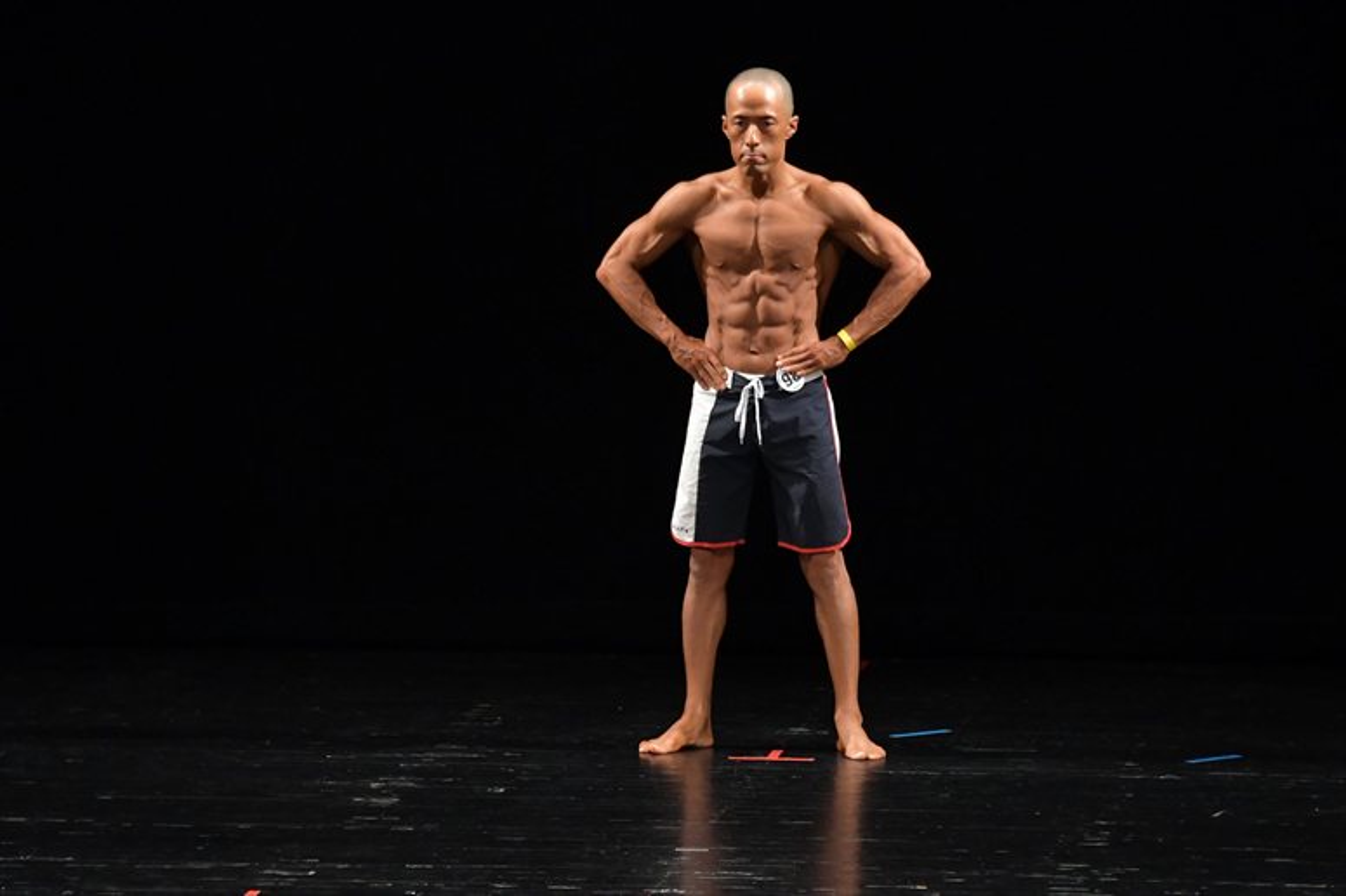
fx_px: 10651
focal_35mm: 285
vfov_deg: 4.8
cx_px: 673
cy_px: 448
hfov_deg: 7.2
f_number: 5.6
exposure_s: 1/400
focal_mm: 190
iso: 3200
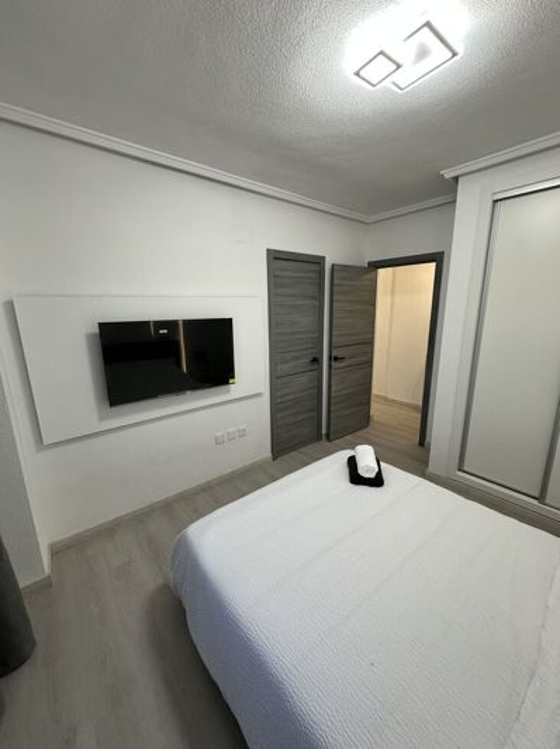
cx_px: 280
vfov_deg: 102.1
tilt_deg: -12.6
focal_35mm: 14
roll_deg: +0.3
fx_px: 302
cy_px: 374
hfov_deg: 85.6
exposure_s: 1/100
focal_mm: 2.22
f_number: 2.2
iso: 160
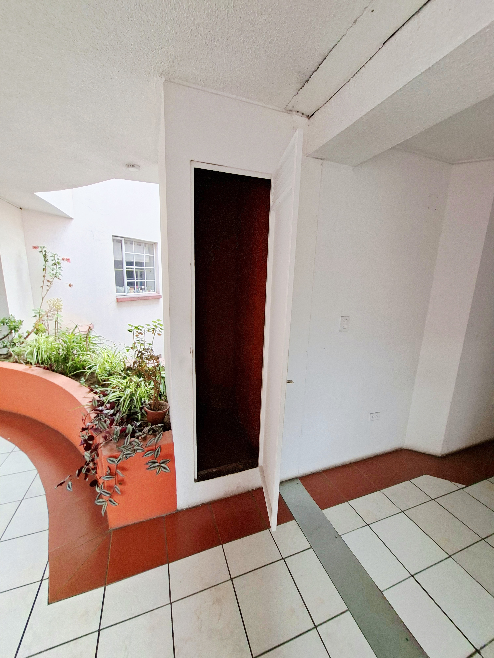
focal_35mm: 13
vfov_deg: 106.2
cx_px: 247
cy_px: 329
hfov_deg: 89.9
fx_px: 247
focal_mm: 1.74
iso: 50
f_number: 2.2
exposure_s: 1/40
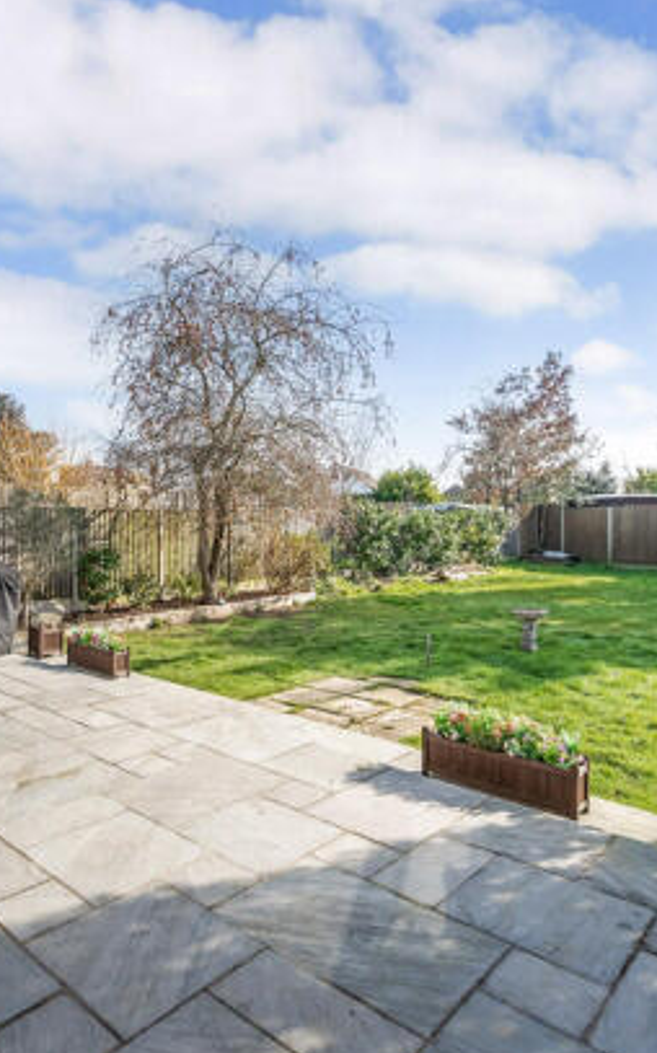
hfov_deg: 52.2
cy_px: 515
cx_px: 233
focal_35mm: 23
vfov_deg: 77.2
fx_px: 660
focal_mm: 14
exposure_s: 1/800
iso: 200
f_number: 7.1
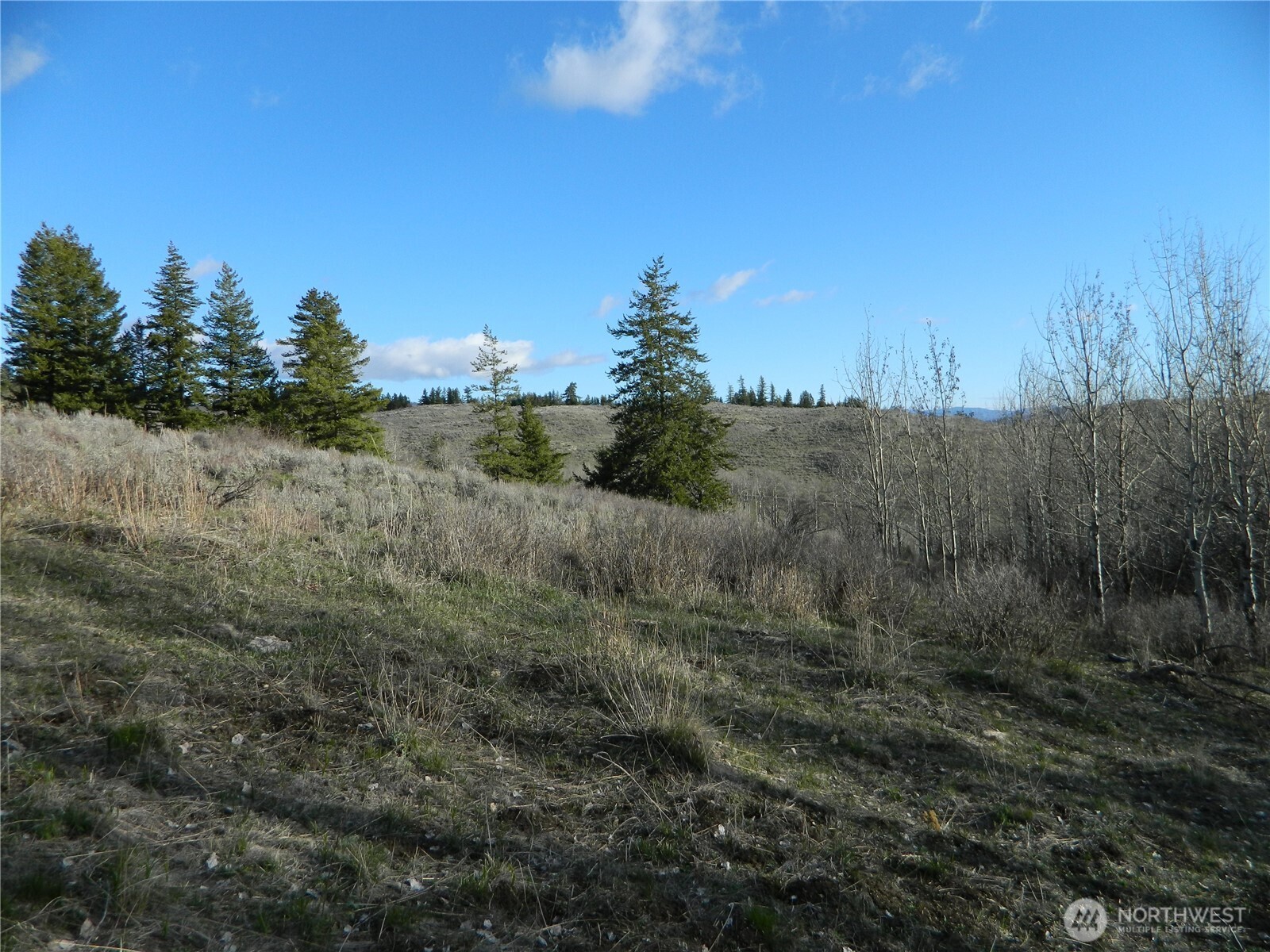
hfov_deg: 69.4
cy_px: 476
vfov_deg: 54.9
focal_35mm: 25
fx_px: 917
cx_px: 635
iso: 80
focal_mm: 4.5
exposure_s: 1/800
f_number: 3.1
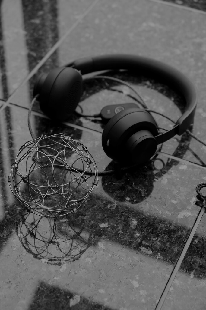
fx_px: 626
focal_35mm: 73
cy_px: 155
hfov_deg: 18.7
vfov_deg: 27.7
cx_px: 103
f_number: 5
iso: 160
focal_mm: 48.4
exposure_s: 1/110
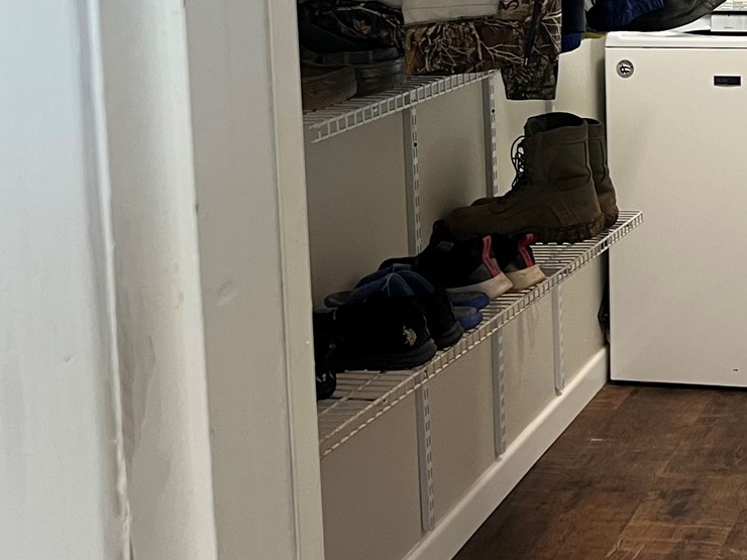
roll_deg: +1.9
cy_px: -16
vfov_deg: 19.8
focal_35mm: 72
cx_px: 788
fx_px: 1554
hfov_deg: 25.4
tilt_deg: -4.5
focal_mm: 5.7
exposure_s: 1/60
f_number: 1.5
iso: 100
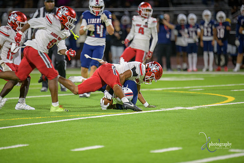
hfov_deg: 6.9
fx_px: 2034
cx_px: 122
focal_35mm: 300
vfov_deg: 4.6
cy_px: 82
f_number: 2.8
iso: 1250
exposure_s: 1/250
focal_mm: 300
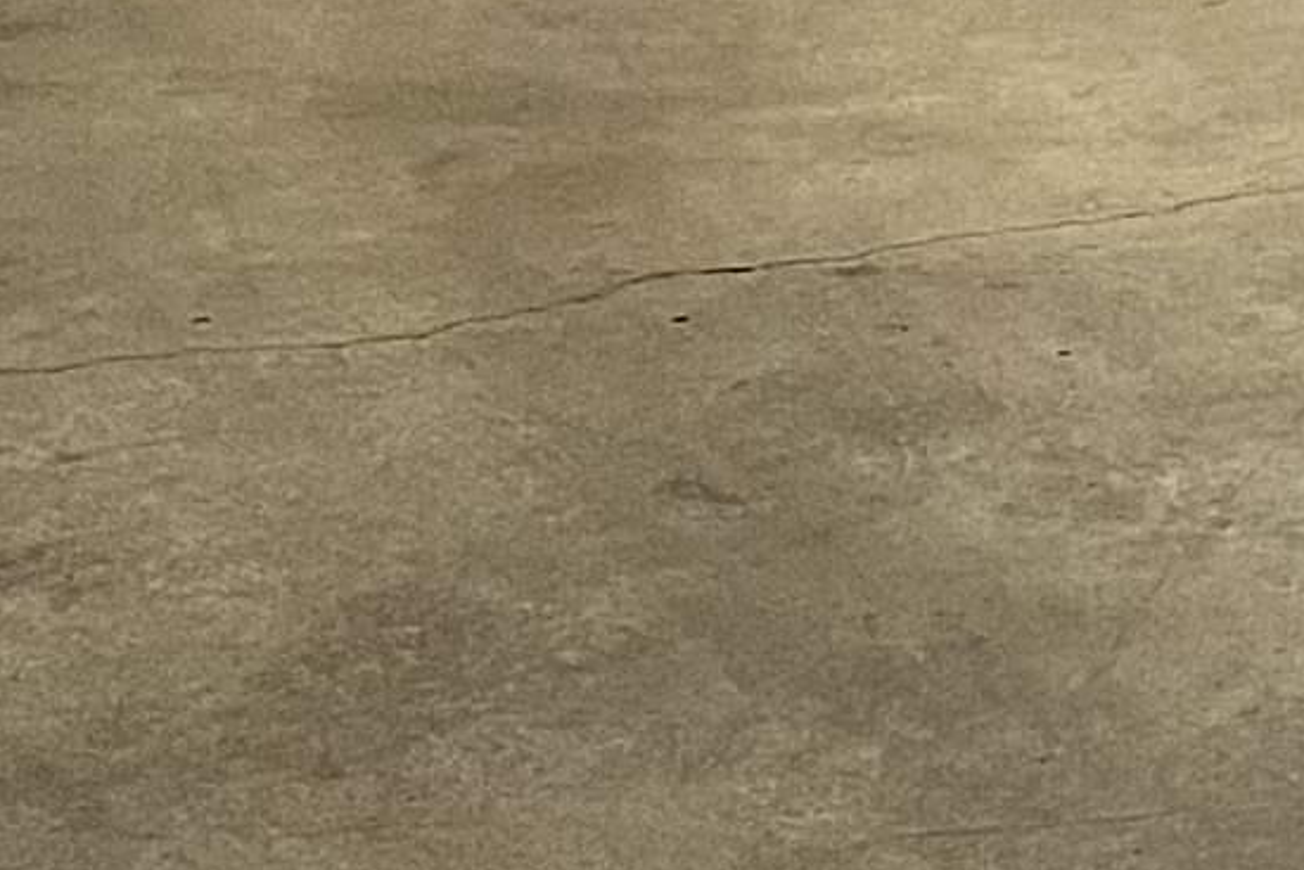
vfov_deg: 8.3
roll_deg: -2.1
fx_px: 5471
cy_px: -1242
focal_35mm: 151
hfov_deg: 12.2
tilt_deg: -2.3
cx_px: 2539
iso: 200
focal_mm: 5.7
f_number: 1.5
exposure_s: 1/60
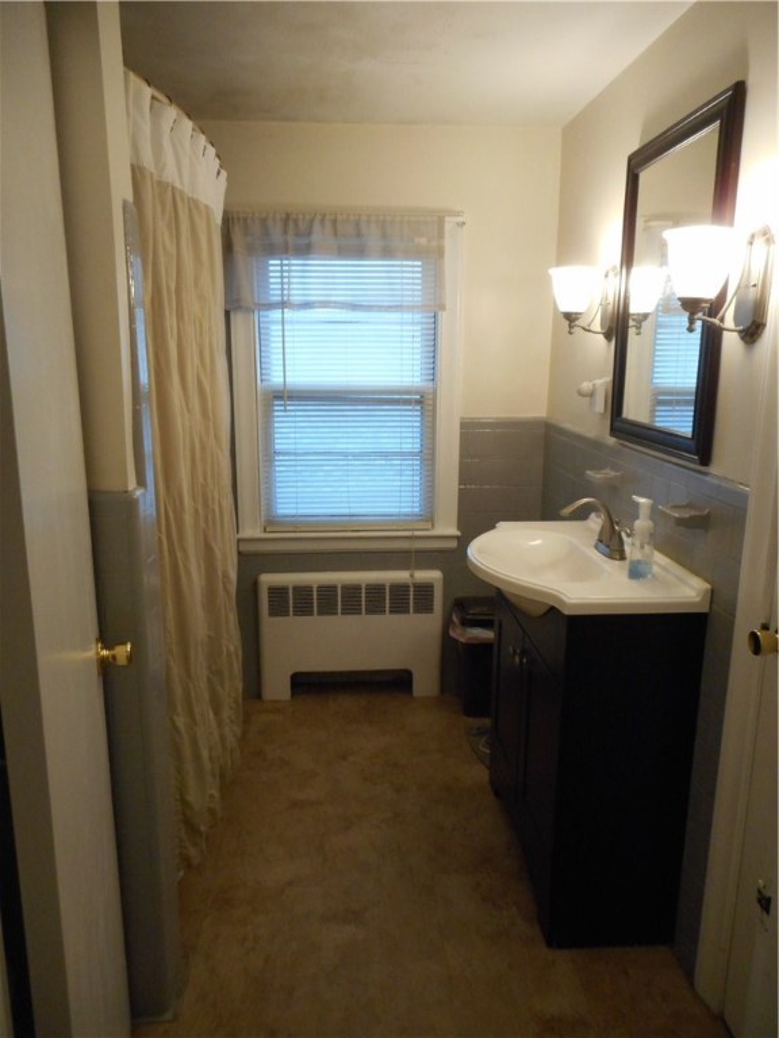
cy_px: 519
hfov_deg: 54.9
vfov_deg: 69.4
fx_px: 750
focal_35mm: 25
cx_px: 390
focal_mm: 4.5
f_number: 3.7
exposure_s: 1/30
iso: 320
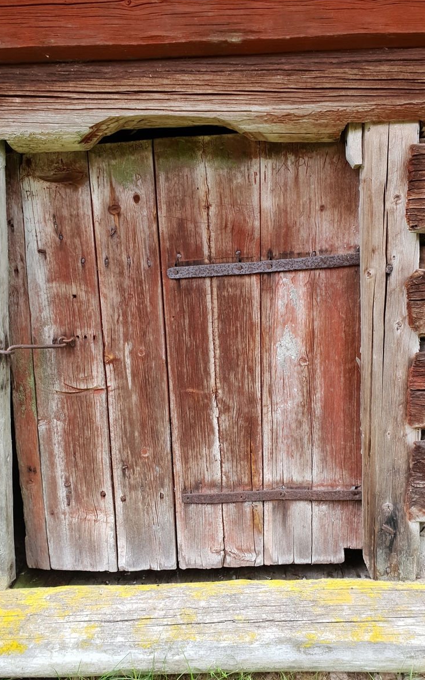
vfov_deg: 66.5
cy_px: 339
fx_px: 519
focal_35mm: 28
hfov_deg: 44.5
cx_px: 206
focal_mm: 4.3
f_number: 2.4
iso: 160
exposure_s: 1/50
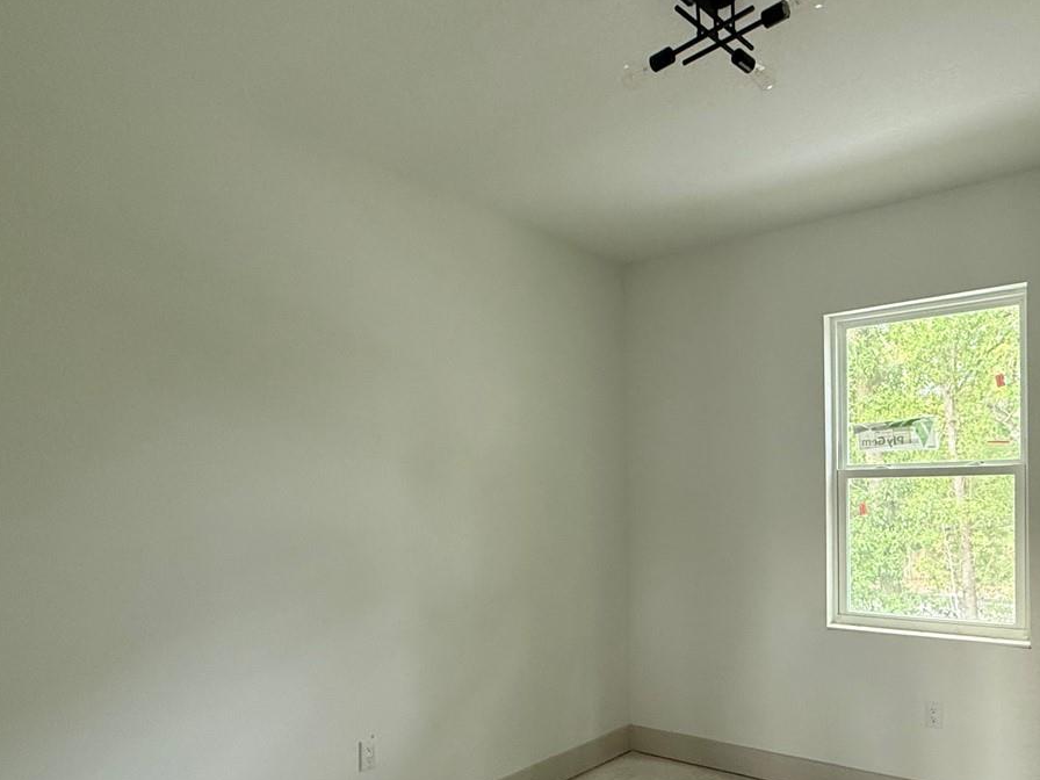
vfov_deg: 54.0
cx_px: 679
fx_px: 751
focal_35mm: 25
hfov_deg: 67.8
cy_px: 506
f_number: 2.2
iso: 400
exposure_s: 1/60
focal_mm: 2.22
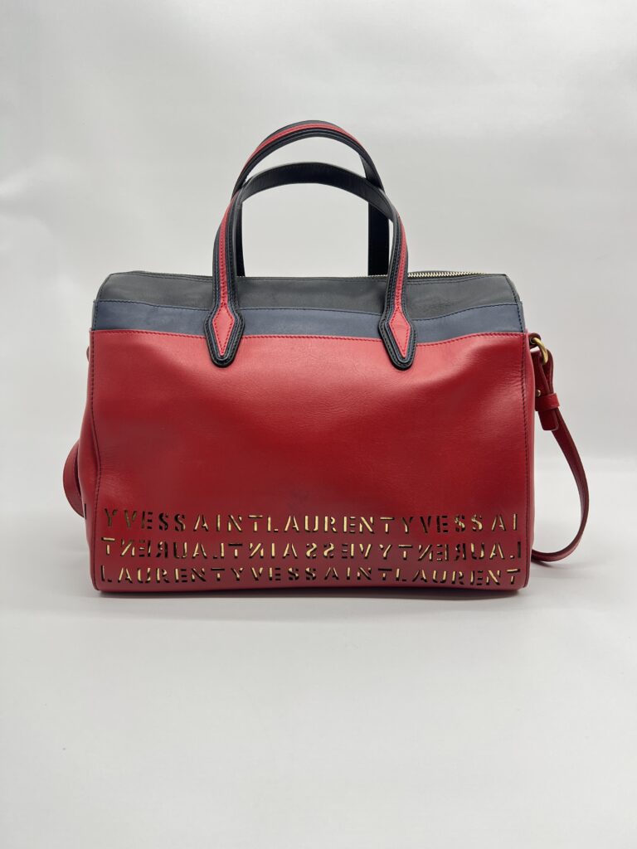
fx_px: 638
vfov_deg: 67.3
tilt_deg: -10.2
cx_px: 318
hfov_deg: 53.1
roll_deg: -0.2
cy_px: 424
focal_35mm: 26
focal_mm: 5.7
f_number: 1.5
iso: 50
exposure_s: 1/100
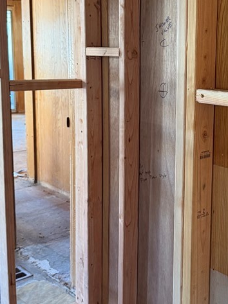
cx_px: 182
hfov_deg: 27.5
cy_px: 119
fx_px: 457
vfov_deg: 36.7
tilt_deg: -10.4
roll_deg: -1.9
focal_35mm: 52
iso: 400
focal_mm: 6.76
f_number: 1.78
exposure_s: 1/60
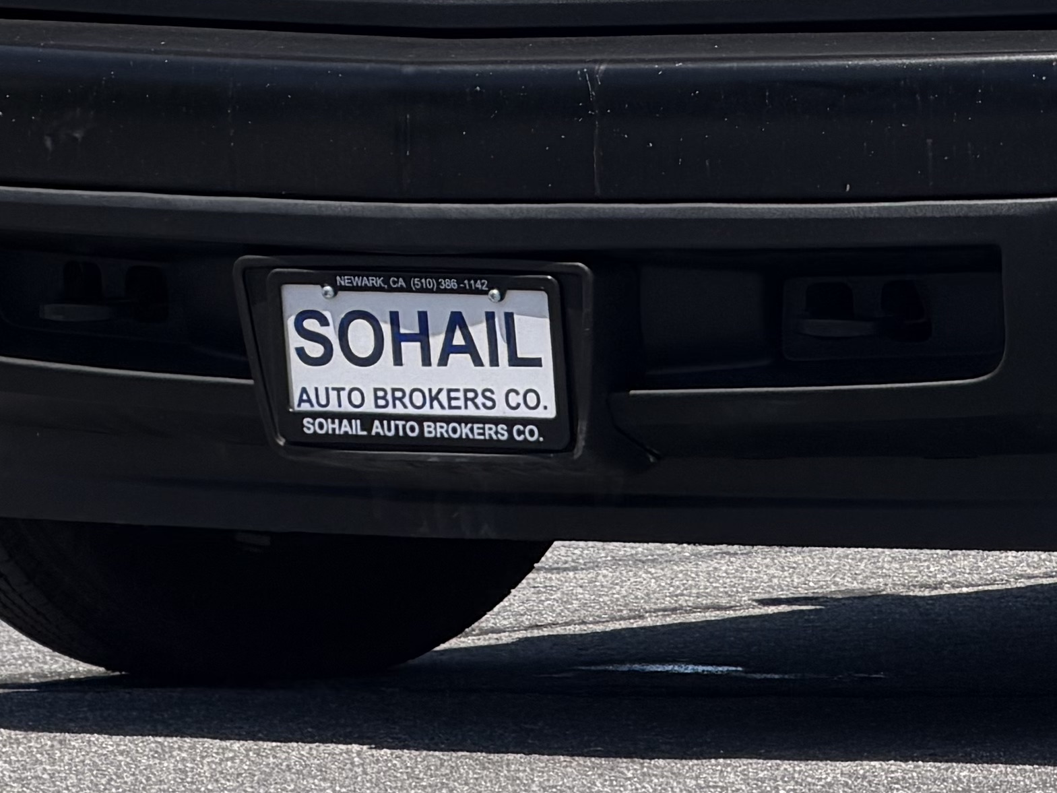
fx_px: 11116
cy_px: -362
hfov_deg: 5.4
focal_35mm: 364
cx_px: 1536
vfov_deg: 4.1
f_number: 2.8
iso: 20
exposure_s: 1/809
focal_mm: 16.89
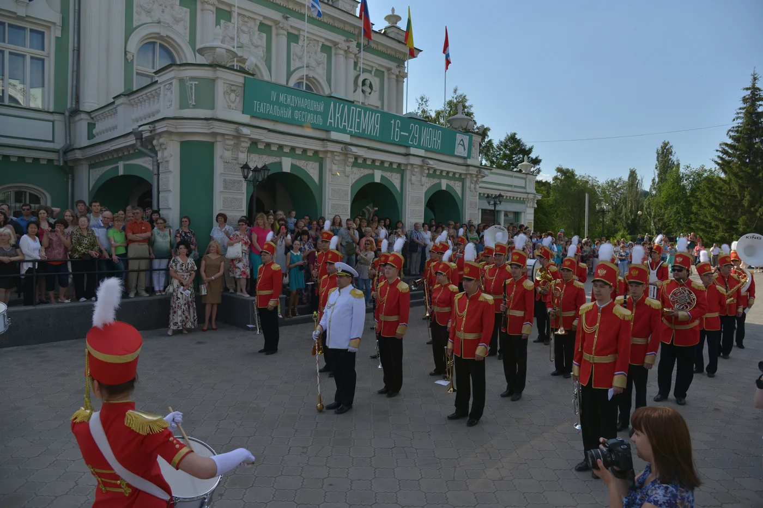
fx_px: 509
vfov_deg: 53.1
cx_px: 382
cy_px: 254
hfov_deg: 73.8
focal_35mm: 24
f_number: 5.6
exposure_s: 1/1000
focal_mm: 24
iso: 125
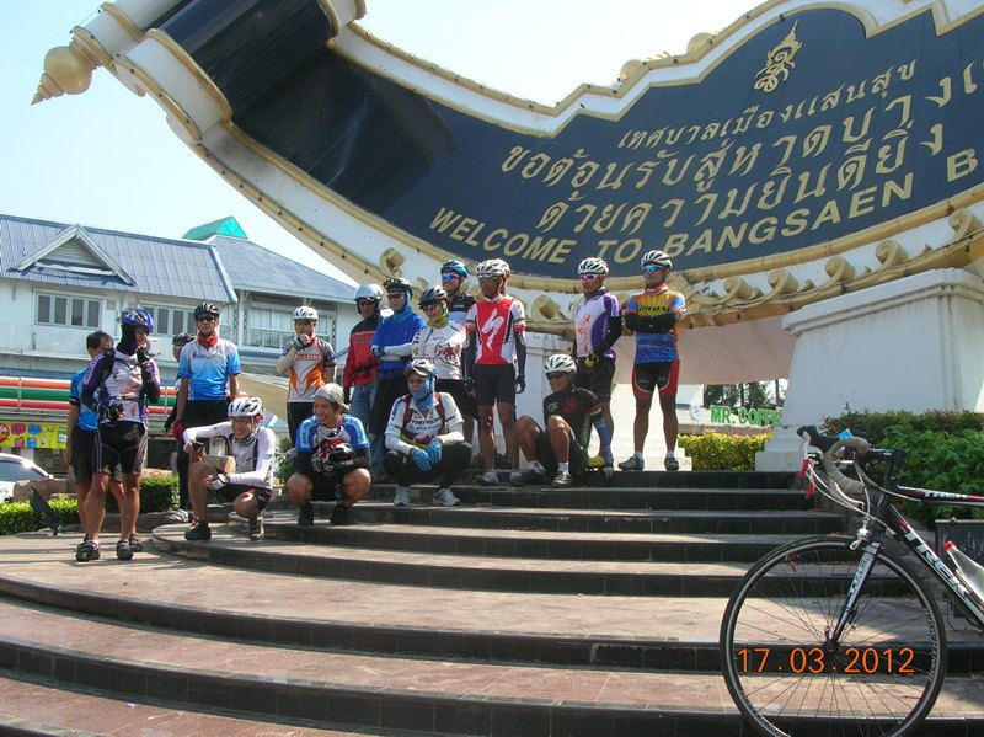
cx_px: 492
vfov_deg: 35.9
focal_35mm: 40
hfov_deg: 46.8
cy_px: 368
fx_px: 1136
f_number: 5.9
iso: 50
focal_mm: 6.6
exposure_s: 1/142
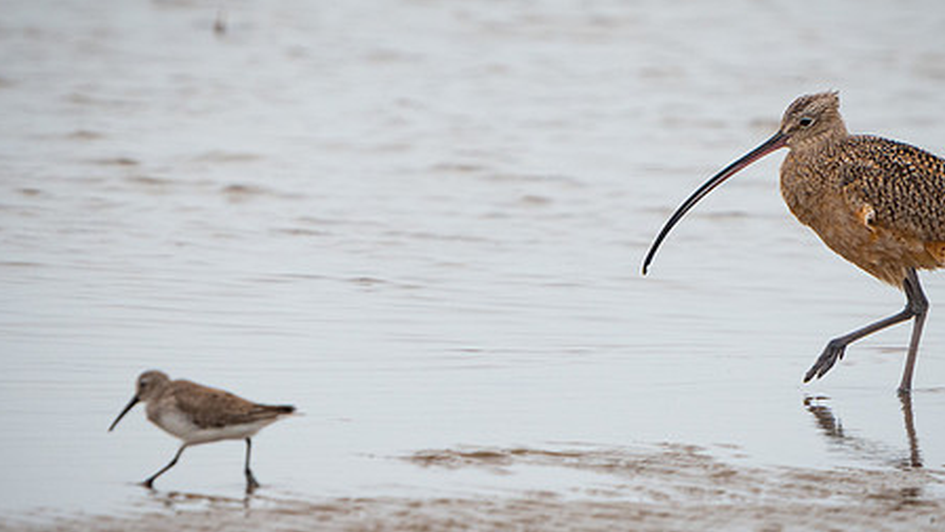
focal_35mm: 1489
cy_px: 225
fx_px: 37326
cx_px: 445
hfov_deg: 1.5
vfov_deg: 0.8
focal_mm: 600
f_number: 7.1
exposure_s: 1/800
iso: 640
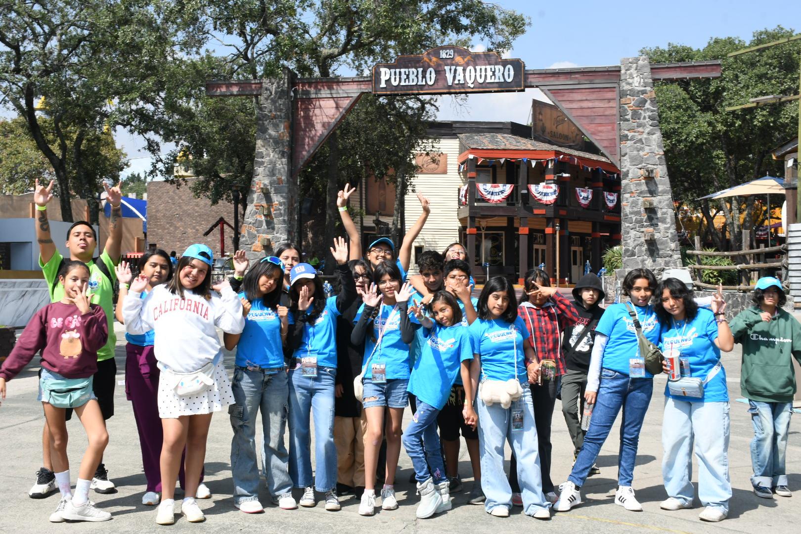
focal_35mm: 40
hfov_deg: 48.5
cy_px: 267
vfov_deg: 33.4
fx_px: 890
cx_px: 400
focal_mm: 27
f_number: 13
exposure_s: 1/125
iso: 200
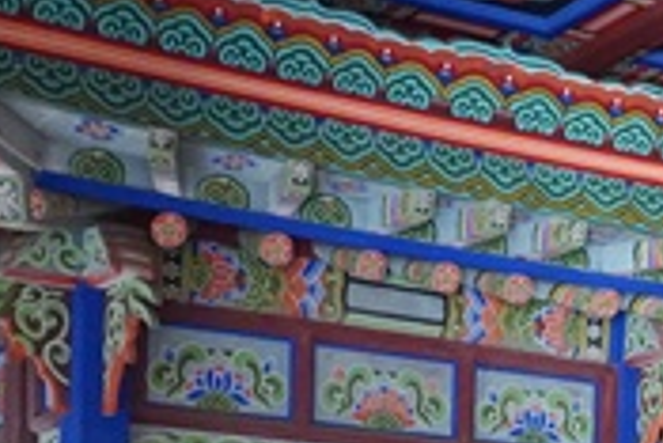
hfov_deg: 16.6
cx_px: 708
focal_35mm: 120
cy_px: 767
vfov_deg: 10.8
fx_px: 2212
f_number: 4
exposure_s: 1/125
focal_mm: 20
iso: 6400
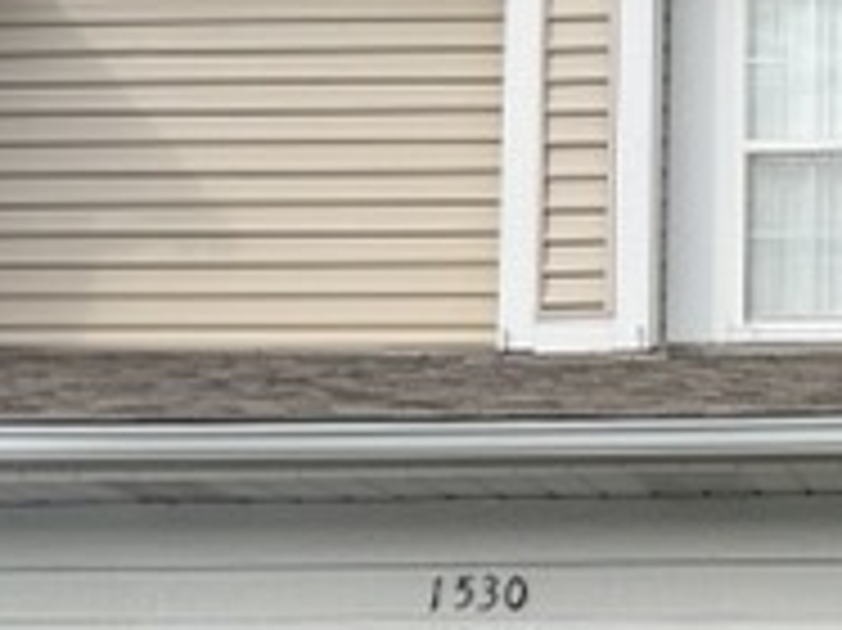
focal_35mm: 82
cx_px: 878
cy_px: 454
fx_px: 1993
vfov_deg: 17.9
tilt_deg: +10.7
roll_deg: -0.8
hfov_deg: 22.7
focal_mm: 6.76
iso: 80
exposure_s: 1/3279
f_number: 1.78
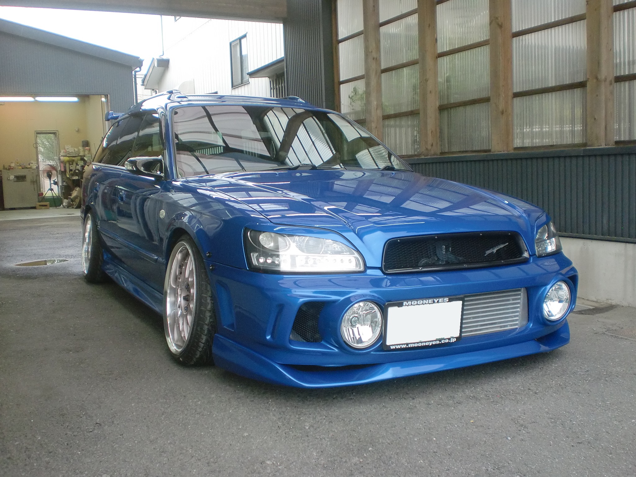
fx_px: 643
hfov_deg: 52.6
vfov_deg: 40.7
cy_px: 238
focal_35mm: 35
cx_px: 318
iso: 160
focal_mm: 6.3
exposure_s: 1/60
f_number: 3.1
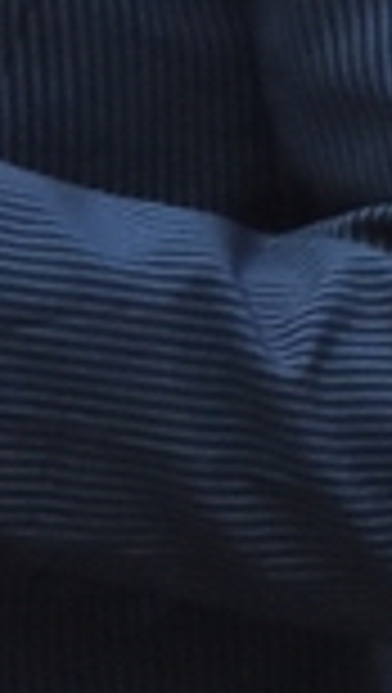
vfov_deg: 1.1
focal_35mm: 1981
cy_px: -63
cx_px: -462
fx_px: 36487
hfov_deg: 0.6
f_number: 2.8
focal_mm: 190
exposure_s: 1/100
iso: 2500
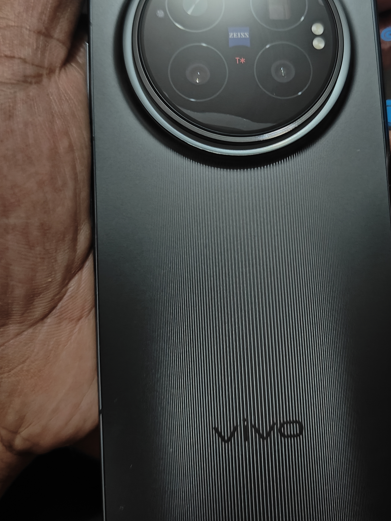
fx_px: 527
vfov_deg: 52.3
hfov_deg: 40.6
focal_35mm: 35
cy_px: 210
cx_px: 225
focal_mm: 5.59
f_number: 1.8
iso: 1000
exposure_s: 1/20
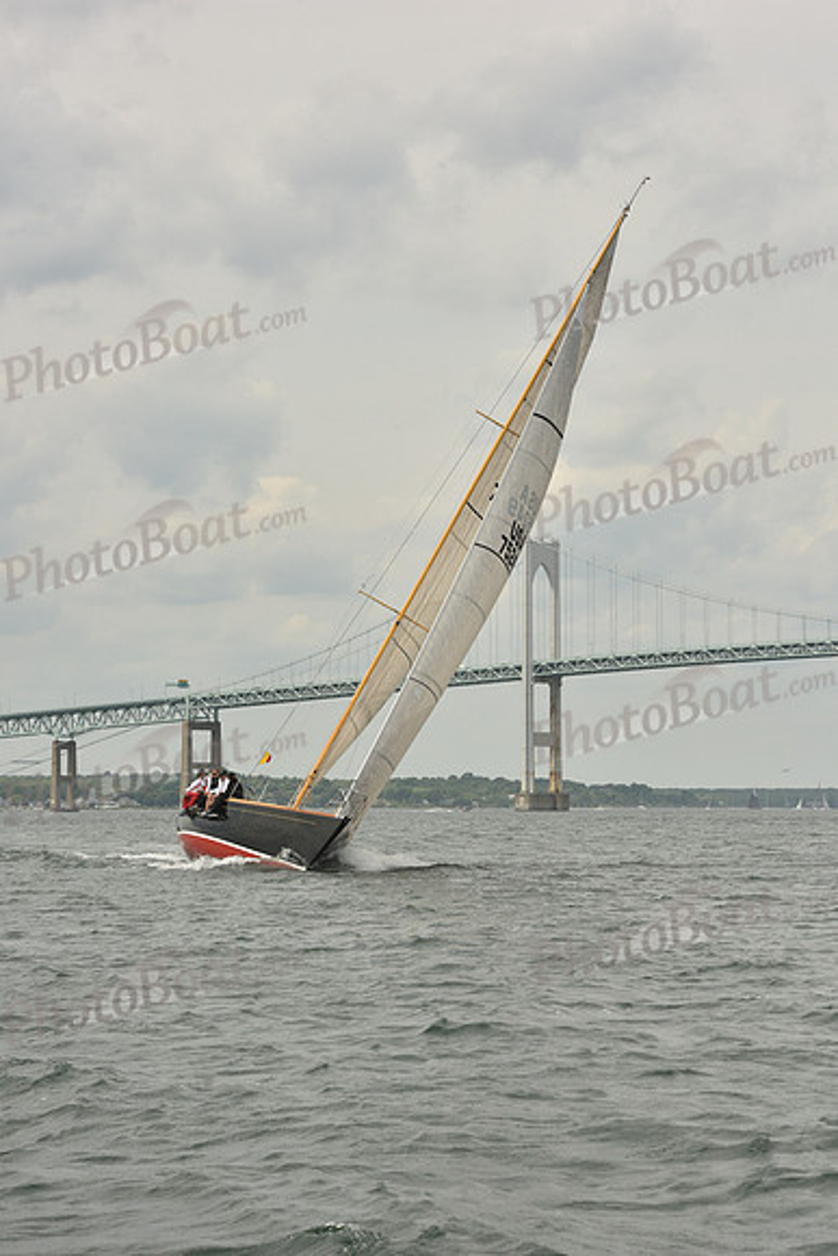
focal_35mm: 95
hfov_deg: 14.4
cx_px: 419
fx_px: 3315
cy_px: 628
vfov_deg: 21.5
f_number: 13
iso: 400
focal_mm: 95
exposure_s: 1/1000
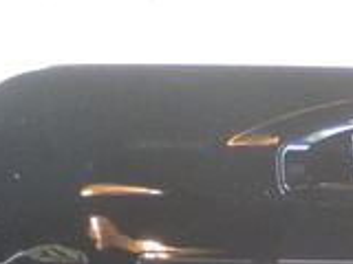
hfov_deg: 9.9
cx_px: 552
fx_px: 1958
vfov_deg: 6.6
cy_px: 939
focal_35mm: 192
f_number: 3
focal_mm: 4.3
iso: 220
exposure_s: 1/30
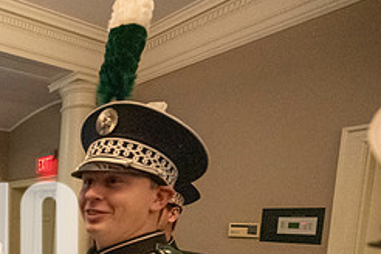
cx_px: -39
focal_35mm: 33
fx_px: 349
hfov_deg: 43.9
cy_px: 255
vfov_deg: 36.0
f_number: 4
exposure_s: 1/500
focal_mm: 14
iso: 10000
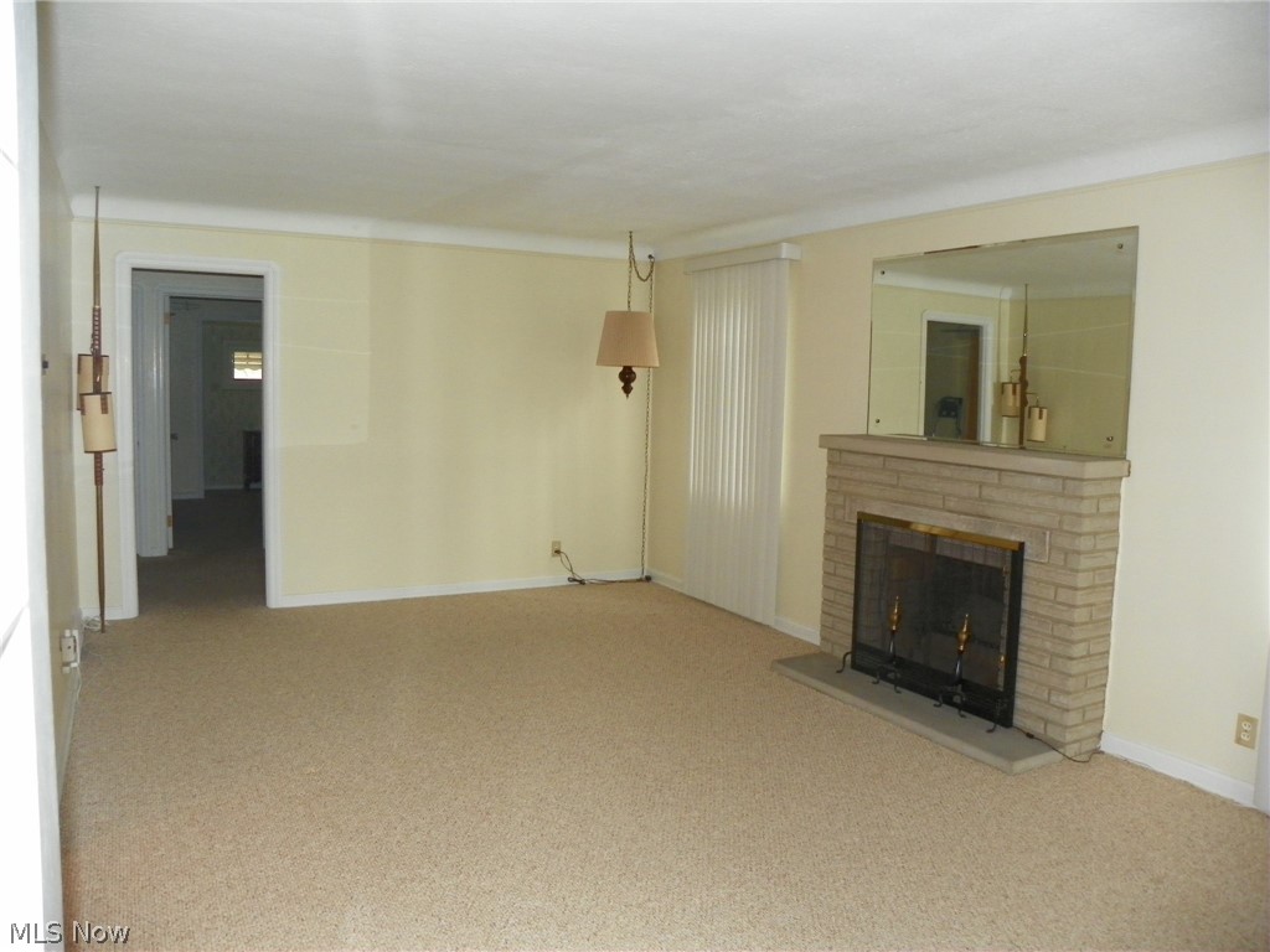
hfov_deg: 67.3
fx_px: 954
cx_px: 635
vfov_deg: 53.1
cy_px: 476
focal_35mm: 26
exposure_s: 1/30
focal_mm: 4.6
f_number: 2.8
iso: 200
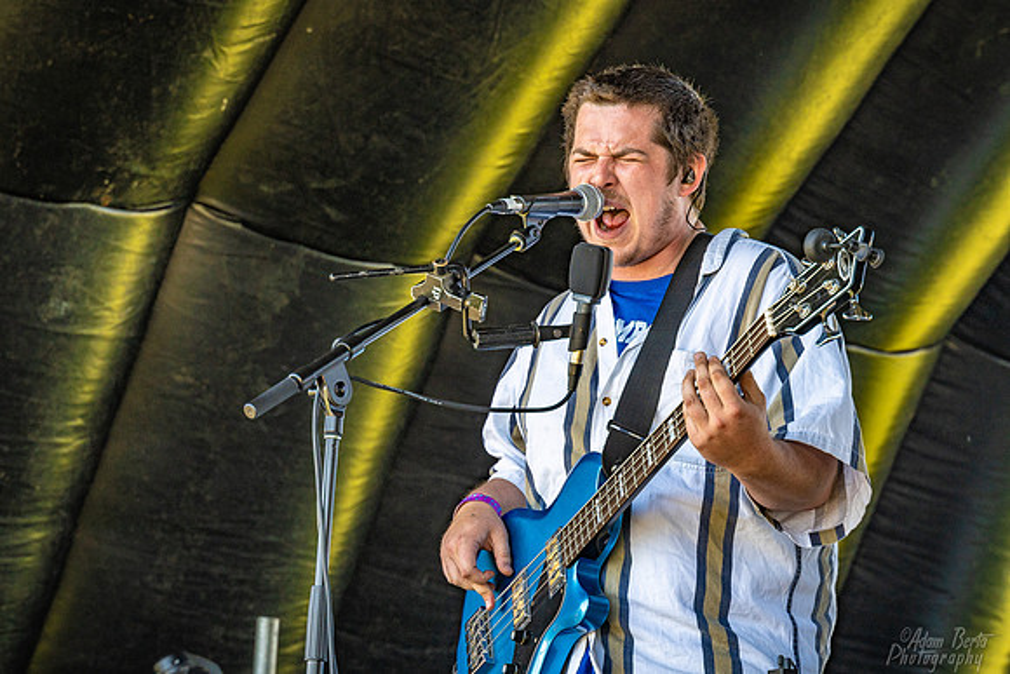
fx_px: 3143
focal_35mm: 112
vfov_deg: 12.2
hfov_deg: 18.3
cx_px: 505
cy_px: 337
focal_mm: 75
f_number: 5.6
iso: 200
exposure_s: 1/320
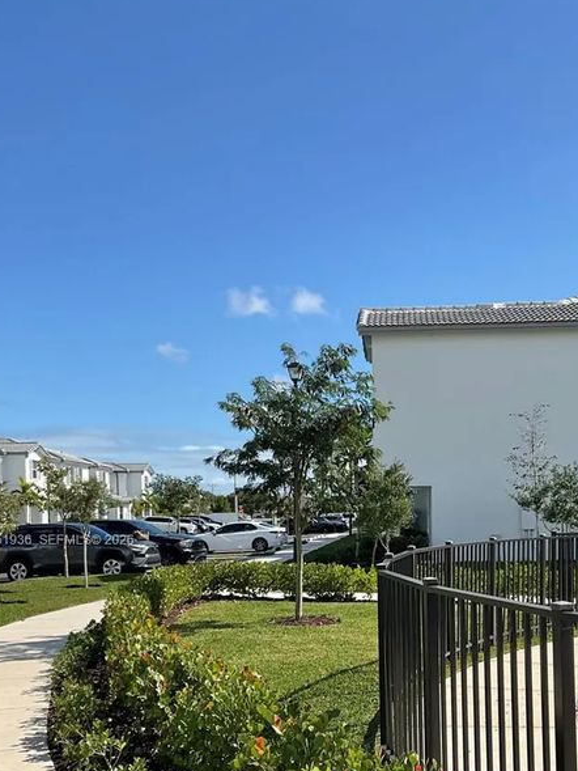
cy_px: 541
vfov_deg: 43.8
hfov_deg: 34.1
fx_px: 935
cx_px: 381
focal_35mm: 42
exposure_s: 1/2320
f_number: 1.8
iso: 16
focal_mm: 3
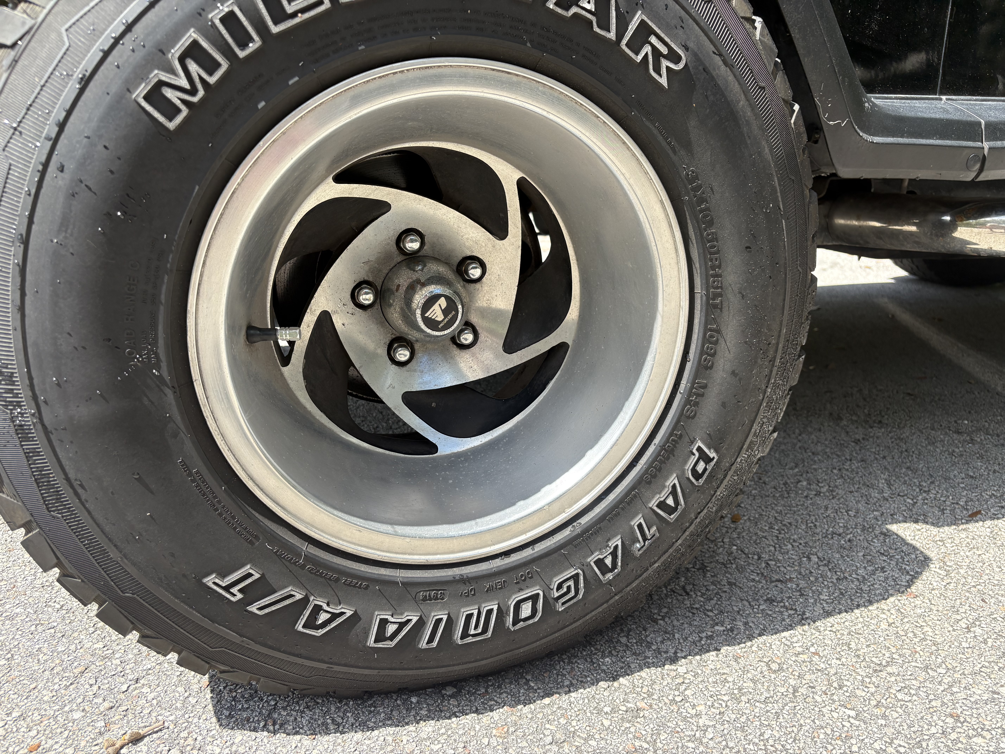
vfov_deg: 53.1
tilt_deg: -19.6
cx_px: 502
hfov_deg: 67.3
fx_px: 755
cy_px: 377
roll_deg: -1.1
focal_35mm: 26
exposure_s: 1/1001
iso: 64
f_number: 1.6
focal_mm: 5.96
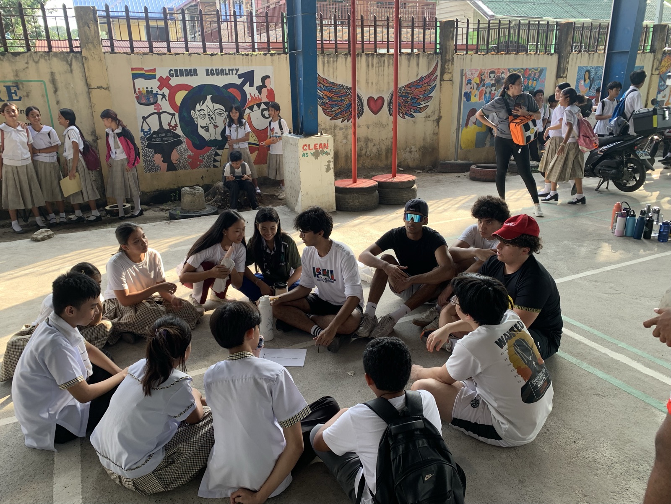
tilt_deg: -19.2
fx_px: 504
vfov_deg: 53.1
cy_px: 252
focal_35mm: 26
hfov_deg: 67.3
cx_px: 336
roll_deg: +1.9
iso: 25
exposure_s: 1/122
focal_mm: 4.25
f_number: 1.8
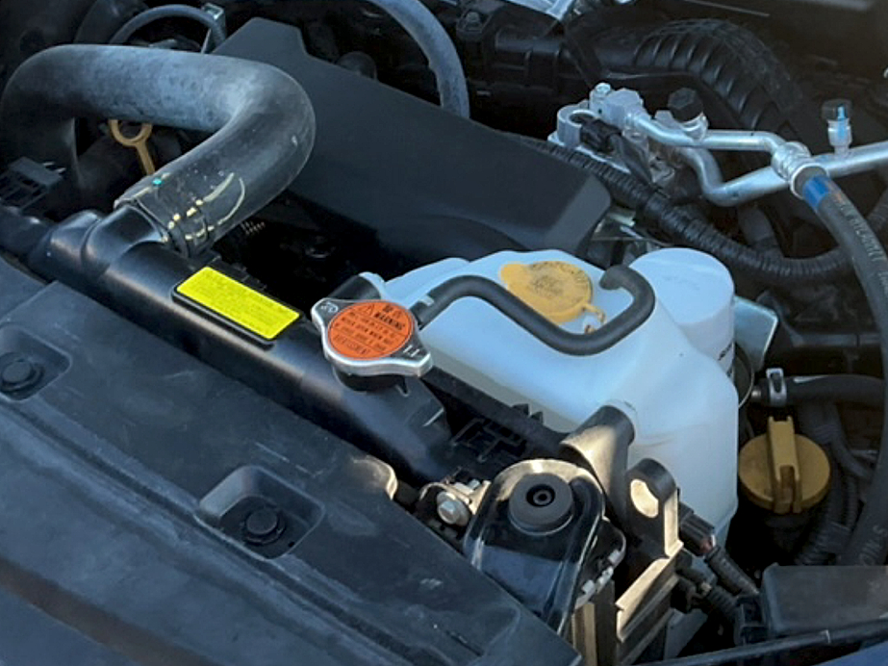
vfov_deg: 27.4
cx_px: 584
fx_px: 1334
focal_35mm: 52
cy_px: 129
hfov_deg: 36.5
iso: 40
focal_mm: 3
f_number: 1.8
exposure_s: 1/120
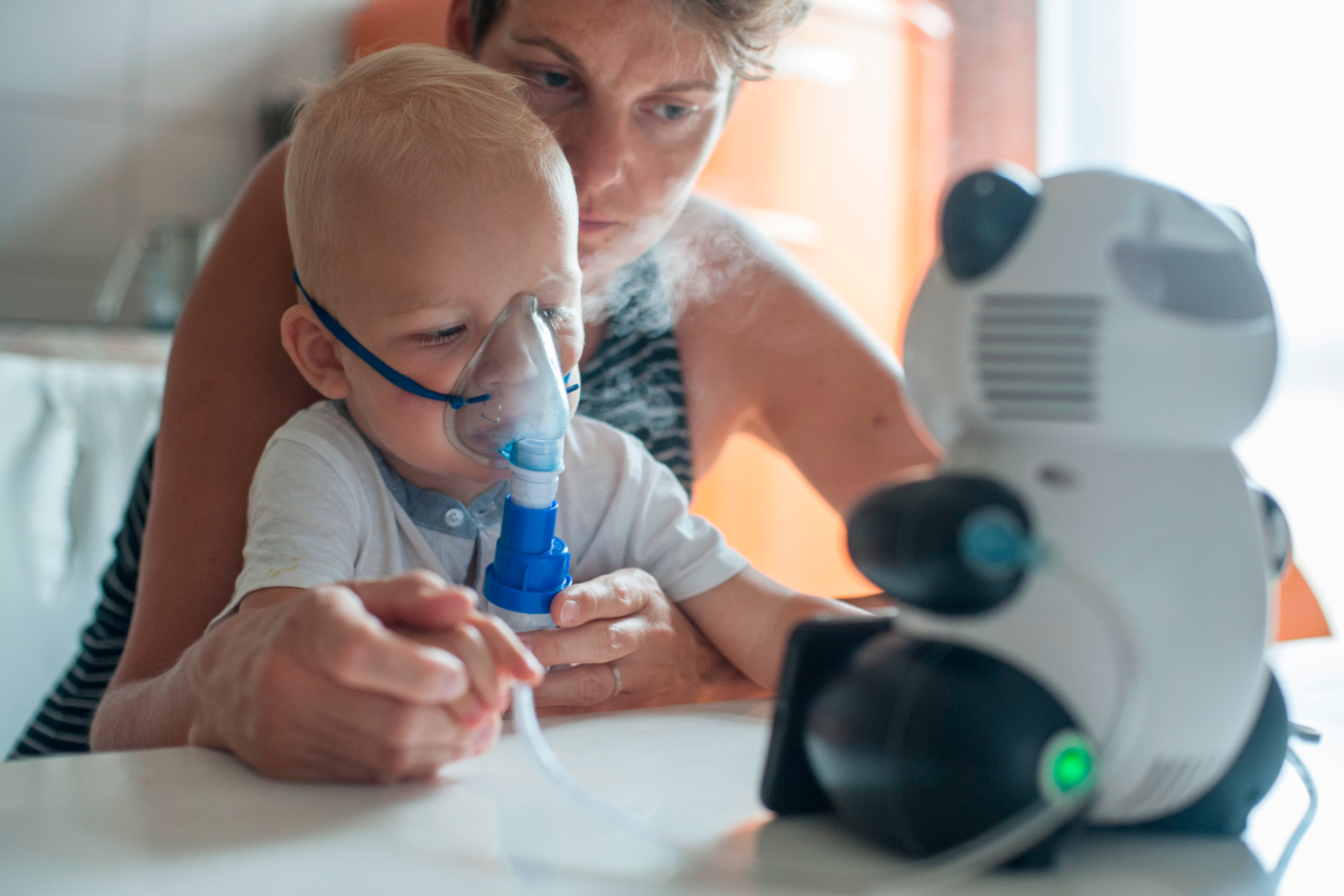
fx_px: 1867
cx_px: 672
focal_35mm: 50
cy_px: 448
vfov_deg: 27.0
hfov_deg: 39.6
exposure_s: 1/125
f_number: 2.8
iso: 800
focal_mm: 50
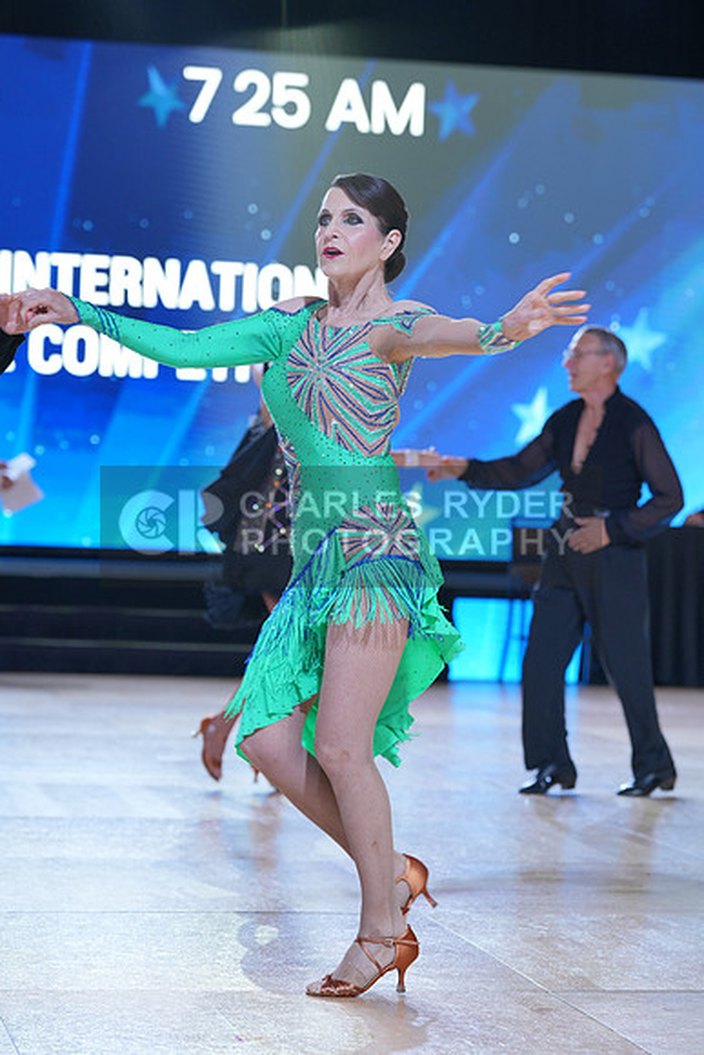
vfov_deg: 20.4
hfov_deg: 13.7
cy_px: 528
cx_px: 352
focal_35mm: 100
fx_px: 2931
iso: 800
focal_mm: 100
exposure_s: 1/400
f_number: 4
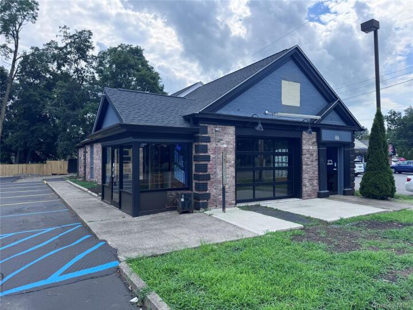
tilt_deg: +0.6
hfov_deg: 71.6
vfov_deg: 56.8
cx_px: 206
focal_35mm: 24
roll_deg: +0.0
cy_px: 155
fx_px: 286
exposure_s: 1/2041
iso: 80
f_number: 1.78
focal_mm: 6.76
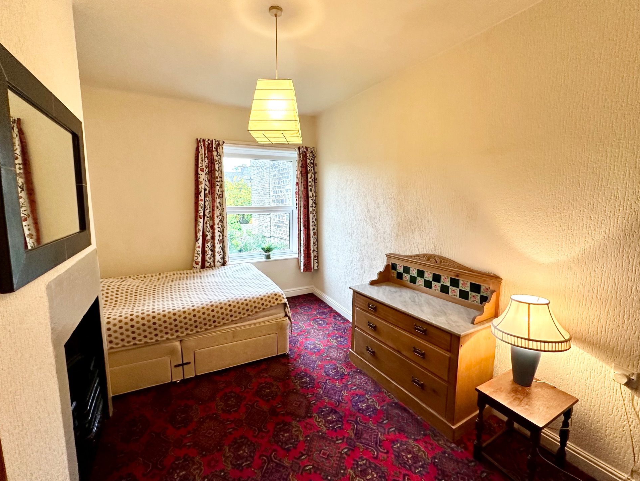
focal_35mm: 15
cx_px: 309
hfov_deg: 98.1
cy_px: 235
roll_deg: +0.8
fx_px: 277
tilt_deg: -7.7
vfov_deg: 81.8
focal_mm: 2.22
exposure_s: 1/100
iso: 250
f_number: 2.2
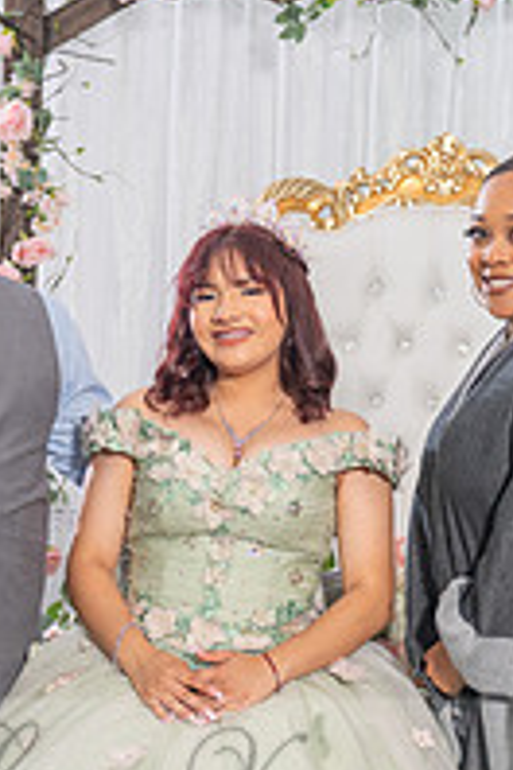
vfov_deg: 16.3
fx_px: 2629
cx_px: 224
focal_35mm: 123
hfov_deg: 11.1
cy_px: 789
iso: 400
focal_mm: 36
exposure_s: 1/160
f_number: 3.5
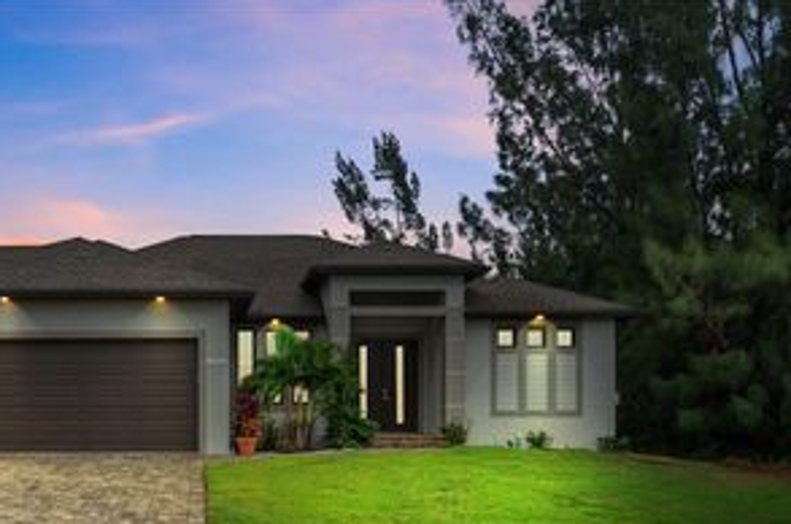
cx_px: 213
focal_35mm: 41
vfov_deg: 31.4
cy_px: 443
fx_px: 899
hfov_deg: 46.1
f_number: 8
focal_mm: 24
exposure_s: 1/320
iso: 200
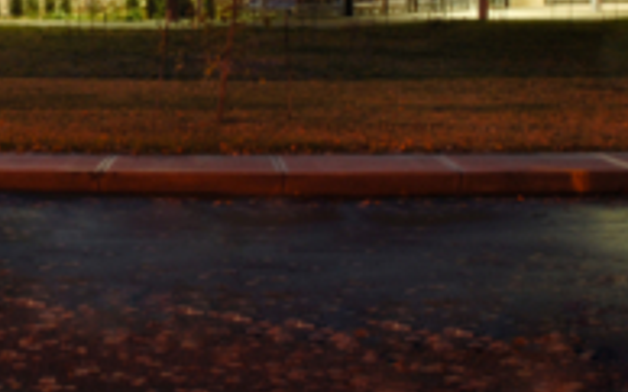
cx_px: 149
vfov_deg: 13.8
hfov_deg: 22.6
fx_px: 1557
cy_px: -128
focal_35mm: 91
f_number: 6.3
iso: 100
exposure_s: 5
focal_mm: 18
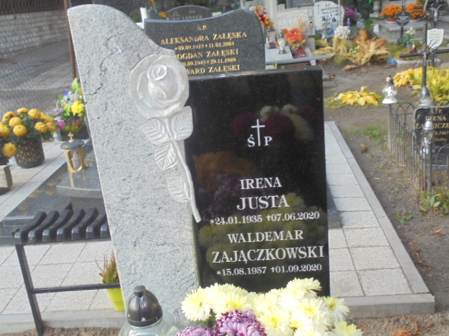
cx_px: 224
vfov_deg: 37.7
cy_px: 168
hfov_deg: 49.0
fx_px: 493
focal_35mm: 38
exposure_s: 1/30
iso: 200
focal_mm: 6.9
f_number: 4.2
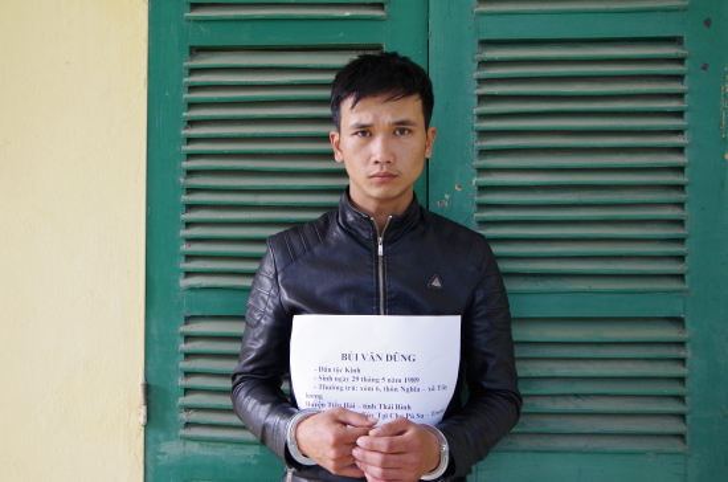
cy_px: 241
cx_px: 364
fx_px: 726
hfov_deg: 53.2
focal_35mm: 36
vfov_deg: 36.7
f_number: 4
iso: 1600
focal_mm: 24
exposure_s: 1/50
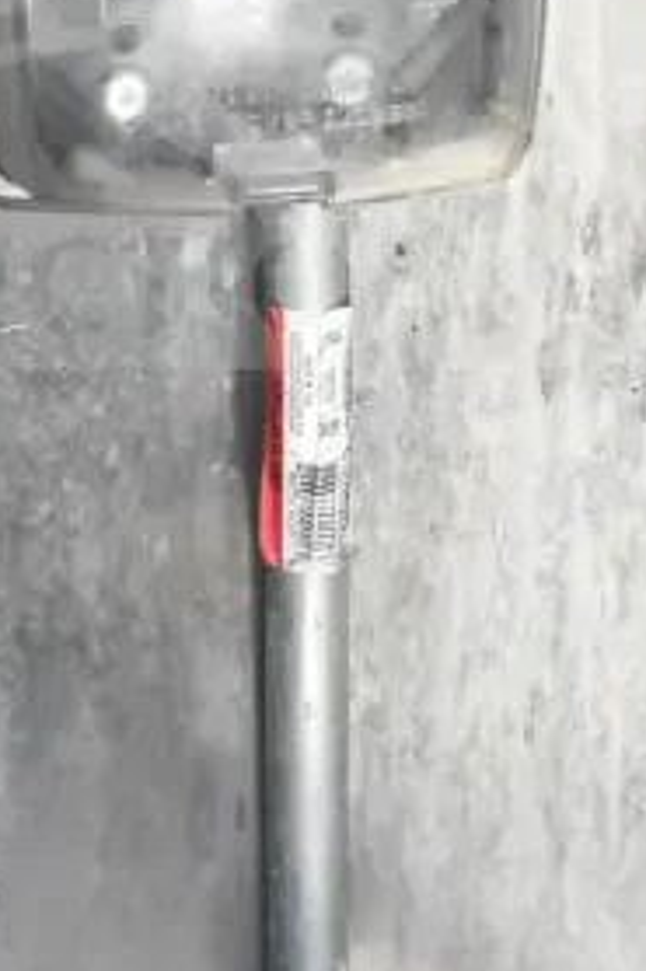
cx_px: 182
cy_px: 91
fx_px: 6117
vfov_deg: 9.0
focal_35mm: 227
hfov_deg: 6.0
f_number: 7.1
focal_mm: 46
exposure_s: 1/200
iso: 6400
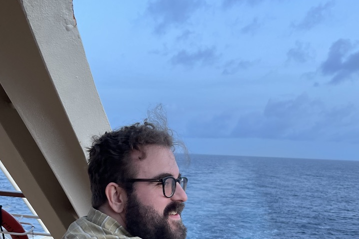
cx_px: 180
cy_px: 198
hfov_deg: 51.9
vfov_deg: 34.6
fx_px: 369
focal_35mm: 37
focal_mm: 5.1
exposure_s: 1/120
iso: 125
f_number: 1.6
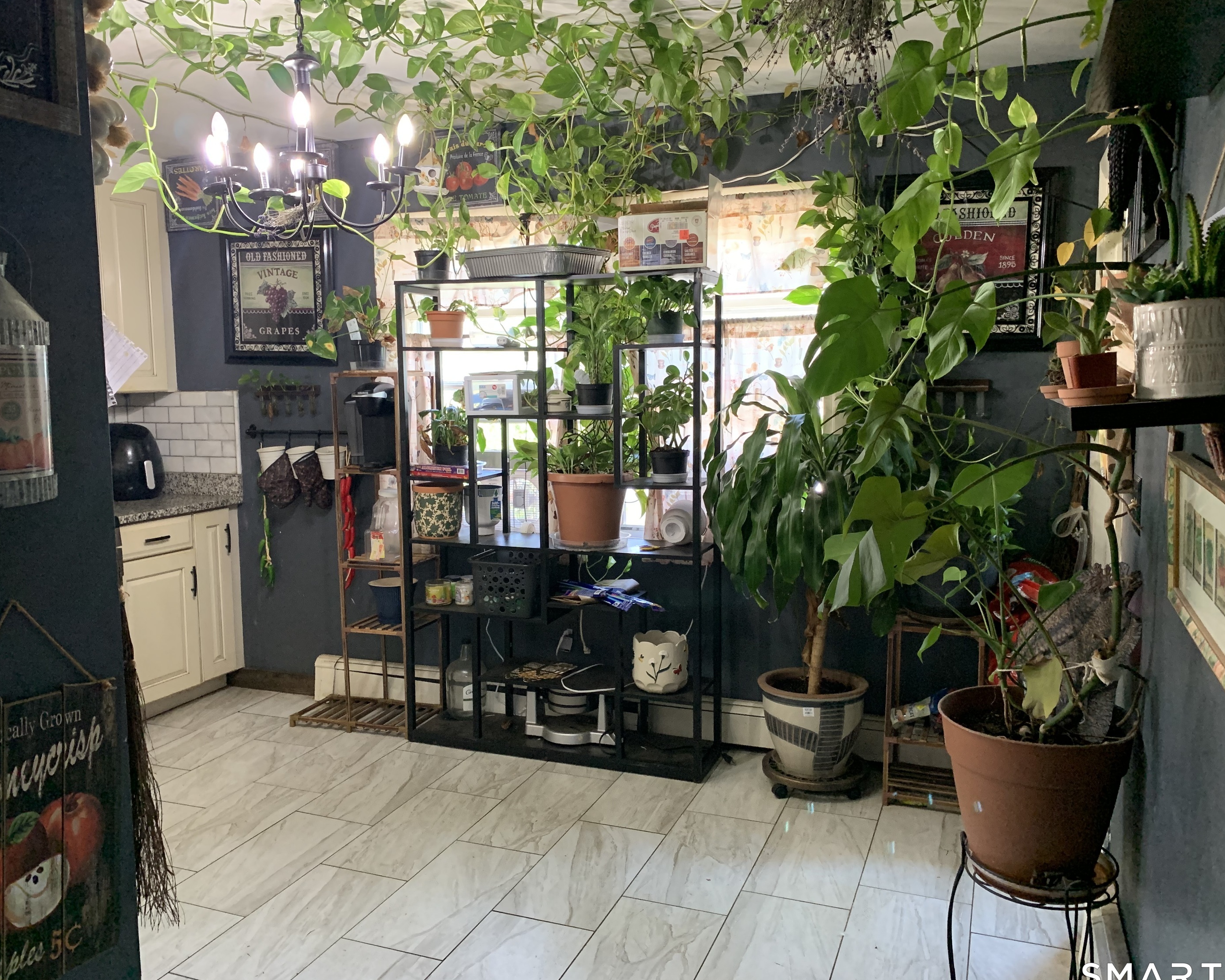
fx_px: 1015
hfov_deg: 62.2
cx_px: 607
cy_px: 492
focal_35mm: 28
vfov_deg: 51.5
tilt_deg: -7.1
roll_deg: +1.2
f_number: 1.8
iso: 320
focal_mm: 4.25
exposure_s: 1/60
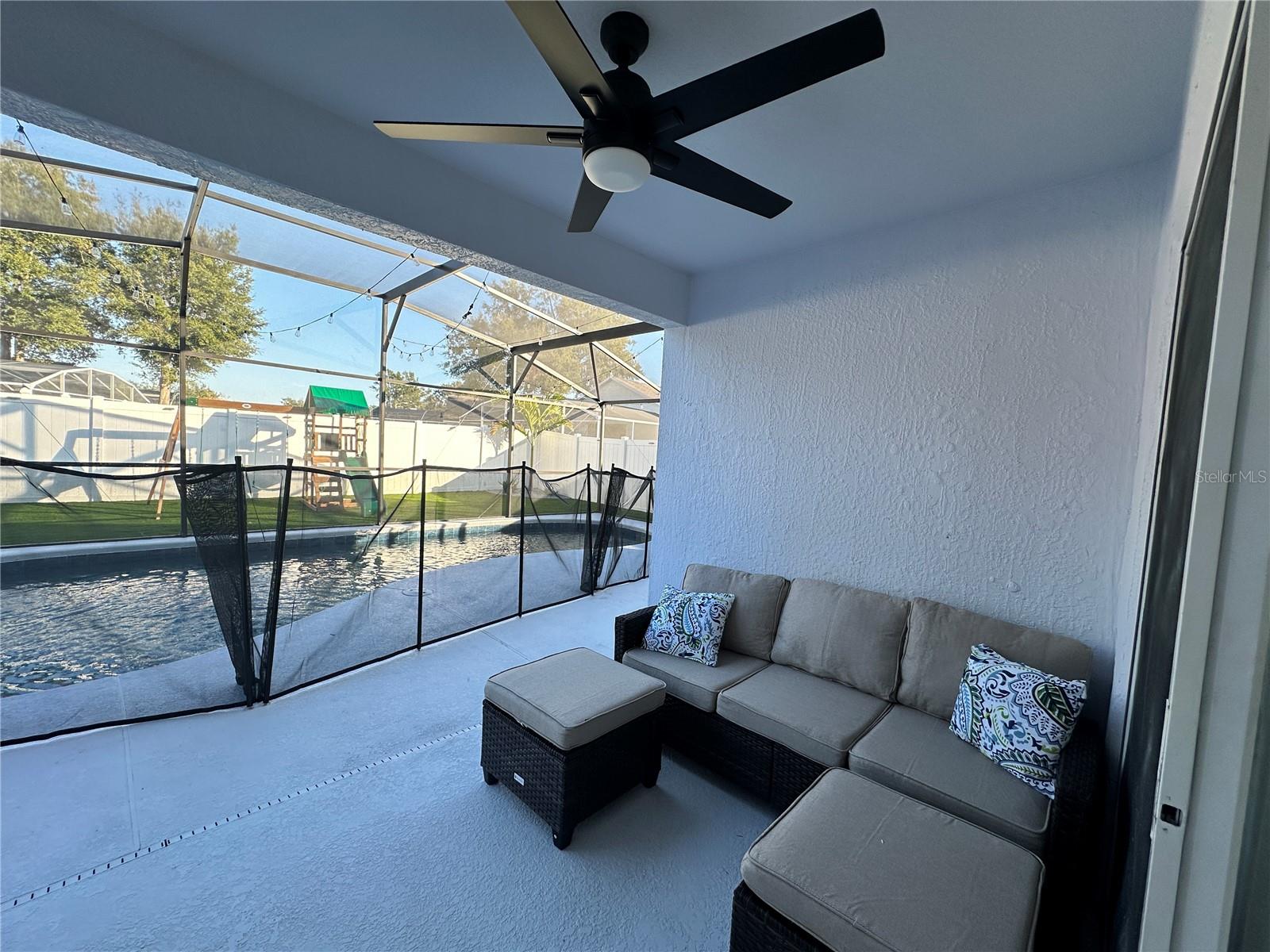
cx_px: 635
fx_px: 514
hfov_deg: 102.1
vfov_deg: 85.7
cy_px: 476
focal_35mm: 14
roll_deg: -3.4
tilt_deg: -2.7
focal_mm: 2.22
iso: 40
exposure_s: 1/214
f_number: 2.2
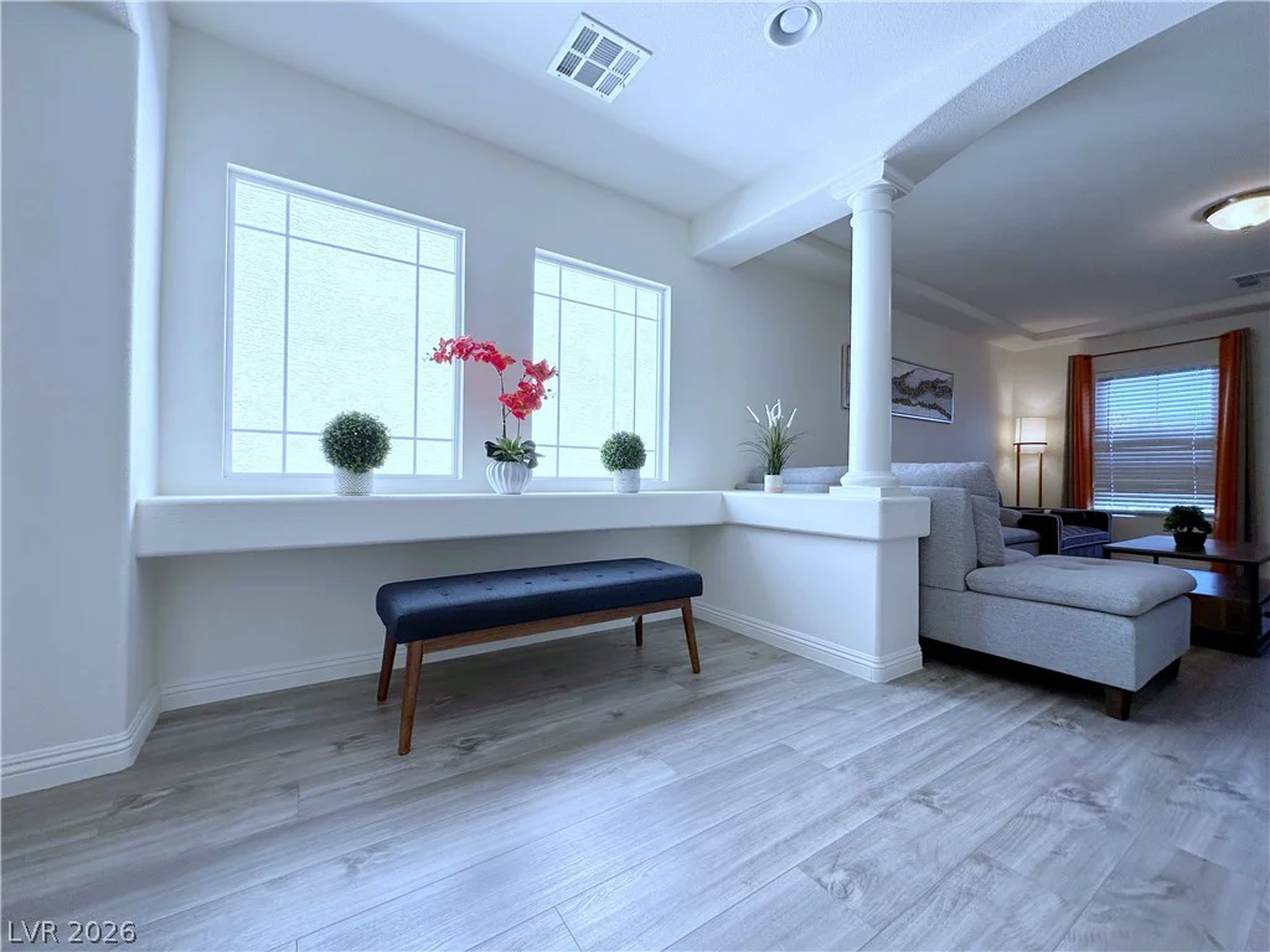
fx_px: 514
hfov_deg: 102.1
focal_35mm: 14
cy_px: 476
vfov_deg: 85.7
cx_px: 635
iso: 40
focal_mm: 2.22
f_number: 2.2
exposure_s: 1/263
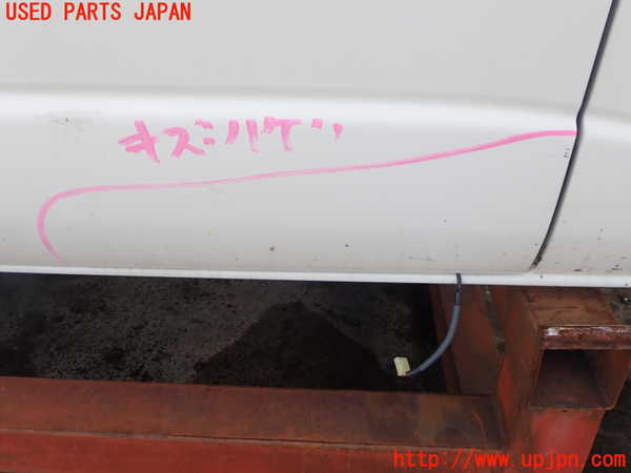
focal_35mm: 30
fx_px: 547
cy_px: 236
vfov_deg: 46.8
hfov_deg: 60.0
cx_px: 316
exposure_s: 1/125
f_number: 3.2
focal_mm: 5.4
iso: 100
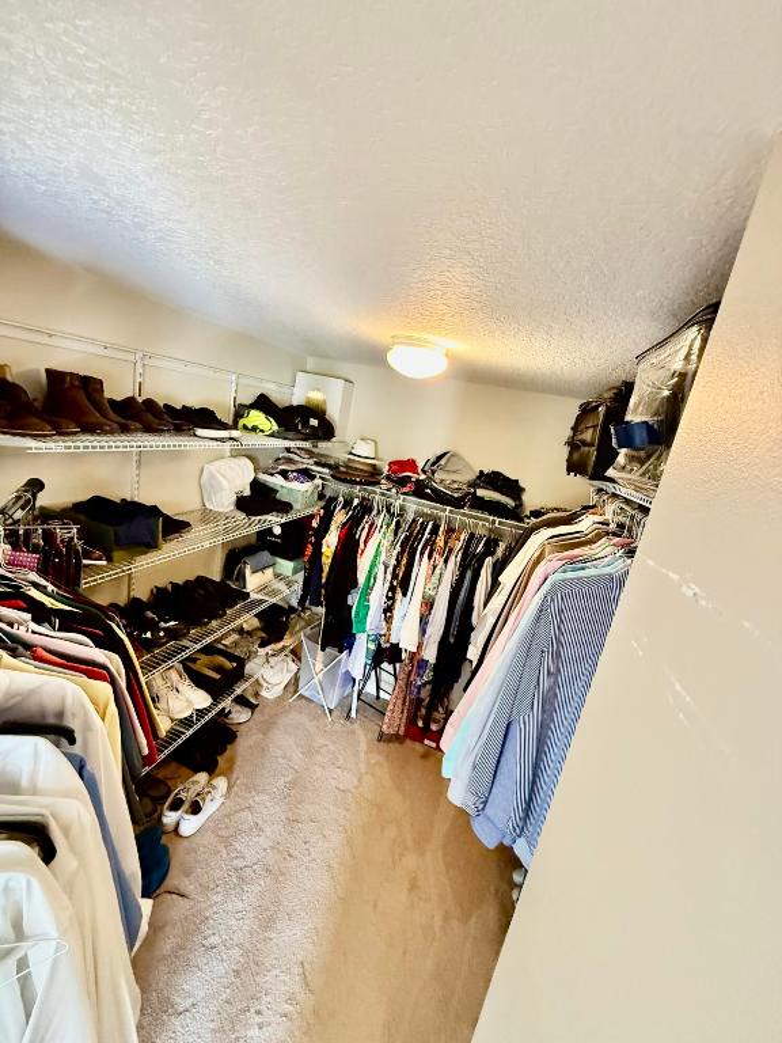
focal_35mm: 14
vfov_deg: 102.1
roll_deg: -12.0
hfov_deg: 85.7
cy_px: 522
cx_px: 391
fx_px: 422
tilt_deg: -14.2
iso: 640
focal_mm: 2.22
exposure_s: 1/60
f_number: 2.2
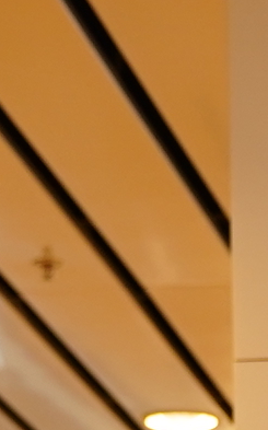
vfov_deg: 6.0
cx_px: 636
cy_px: 1275
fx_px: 3828
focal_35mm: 327
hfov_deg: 3.9
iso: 400
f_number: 3.2
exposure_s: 1/20
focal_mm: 32
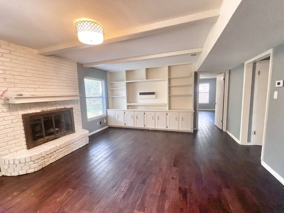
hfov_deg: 102.0
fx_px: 115
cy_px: 109
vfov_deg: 85.7
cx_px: 139
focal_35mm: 14
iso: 400
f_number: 1.8
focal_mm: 1.57
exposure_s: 1/60
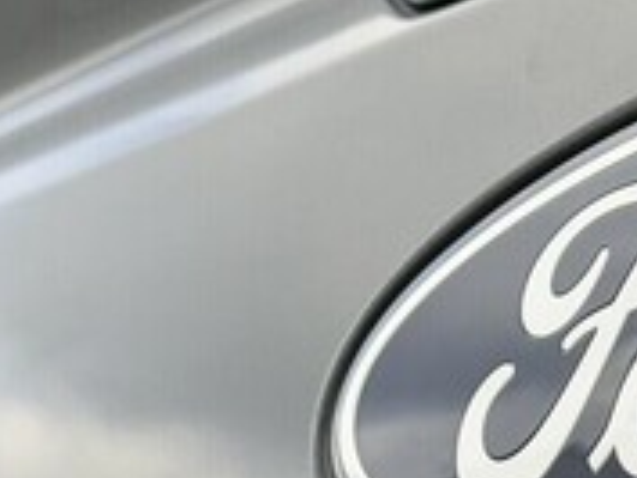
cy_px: 566
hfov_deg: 12.7
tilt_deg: +12.9
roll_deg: -2.9
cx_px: 889
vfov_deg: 9.8
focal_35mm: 149
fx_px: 2744
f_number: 1.78
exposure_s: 1/810
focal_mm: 6.76
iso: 64
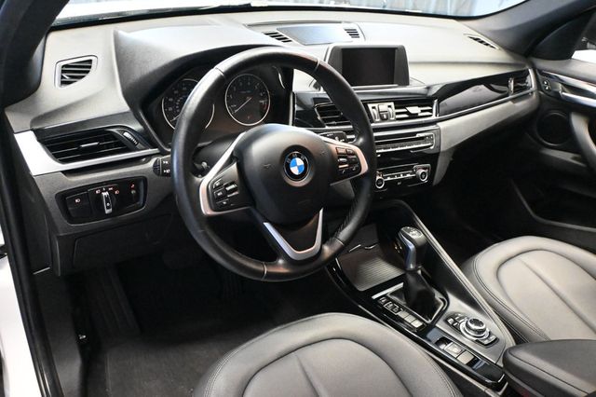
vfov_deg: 44.6
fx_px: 484
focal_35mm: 29
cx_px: 298
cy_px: 198
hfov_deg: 63.2
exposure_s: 1/50
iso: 12800
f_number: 3.8
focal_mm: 19.5
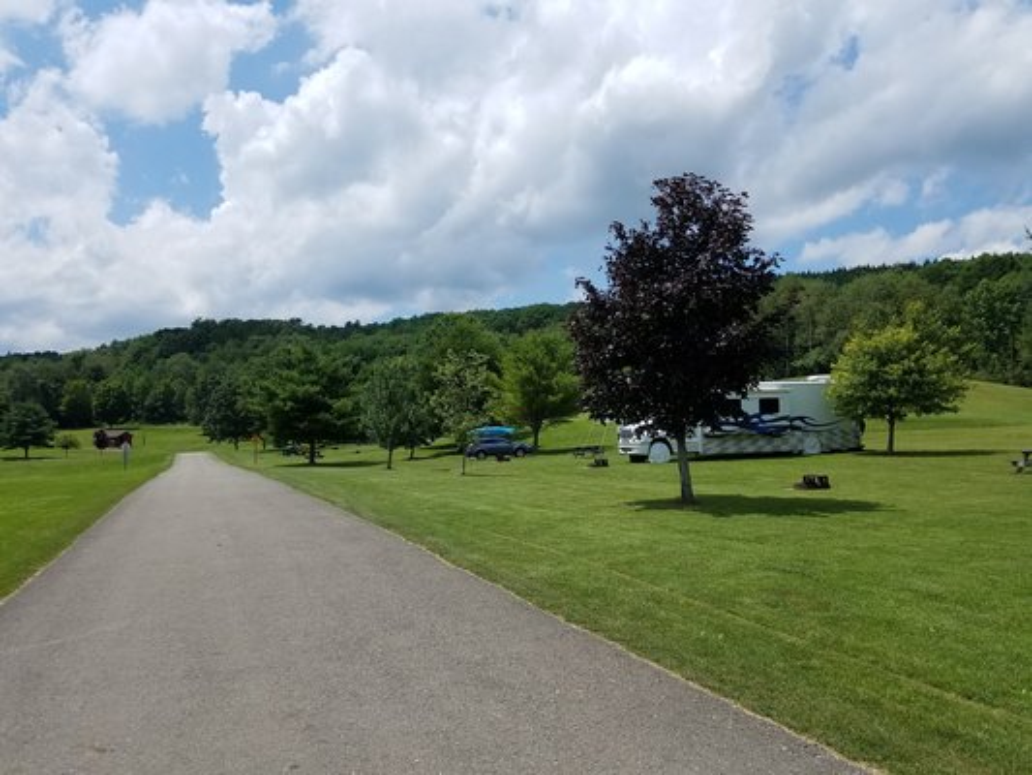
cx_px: 516
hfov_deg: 67.3
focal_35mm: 26
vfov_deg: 53.1
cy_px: 388
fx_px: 775
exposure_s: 1/4416
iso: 50
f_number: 1.7
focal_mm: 4.2
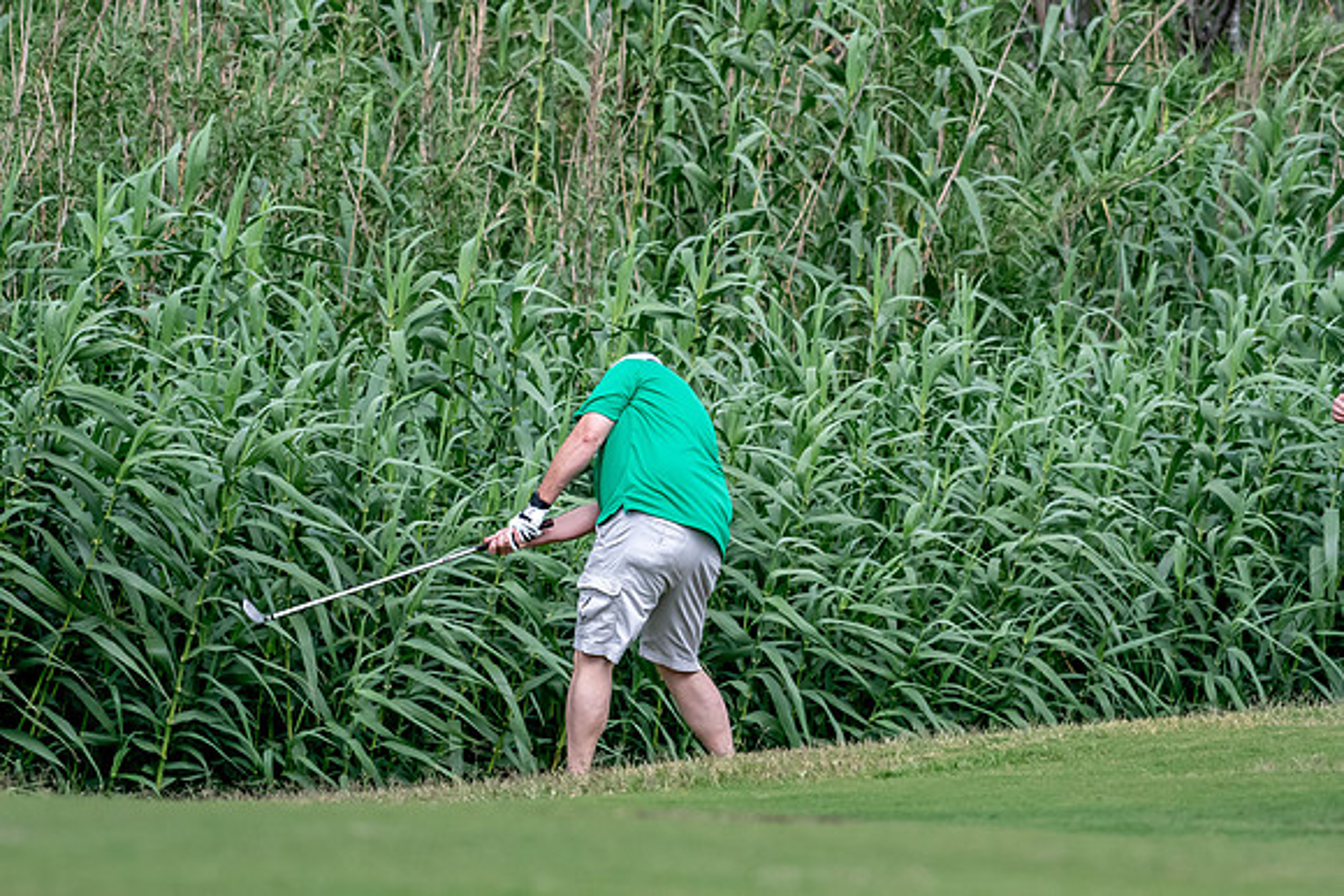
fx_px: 14003
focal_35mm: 375
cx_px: 672
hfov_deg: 5.5
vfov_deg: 3.7
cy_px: 448
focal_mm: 250
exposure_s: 1/2000
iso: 1250
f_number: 5.6
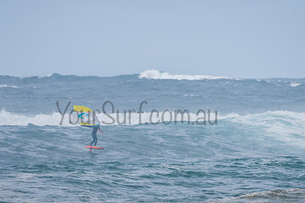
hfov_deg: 2.3
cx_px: 106
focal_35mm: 909
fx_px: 7689
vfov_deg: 1.5
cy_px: 135
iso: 200
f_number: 5.6
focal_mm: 500
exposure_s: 1/2000
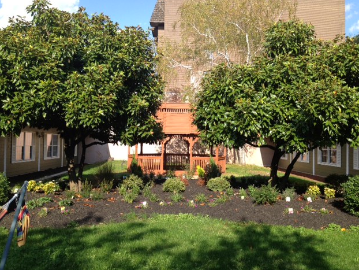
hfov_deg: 51.3
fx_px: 373
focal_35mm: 36
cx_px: 181
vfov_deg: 39.7
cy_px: 135
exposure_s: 1/673
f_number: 2.4
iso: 50
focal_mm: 4.28
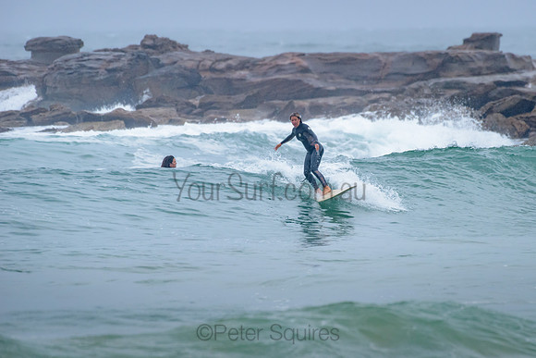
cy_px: 171
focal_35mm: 613
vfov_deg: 2.2
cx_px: 329
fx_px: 9133
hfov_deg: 3.4
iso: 1000
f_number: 5.6
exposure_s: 1/1000
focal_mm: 500
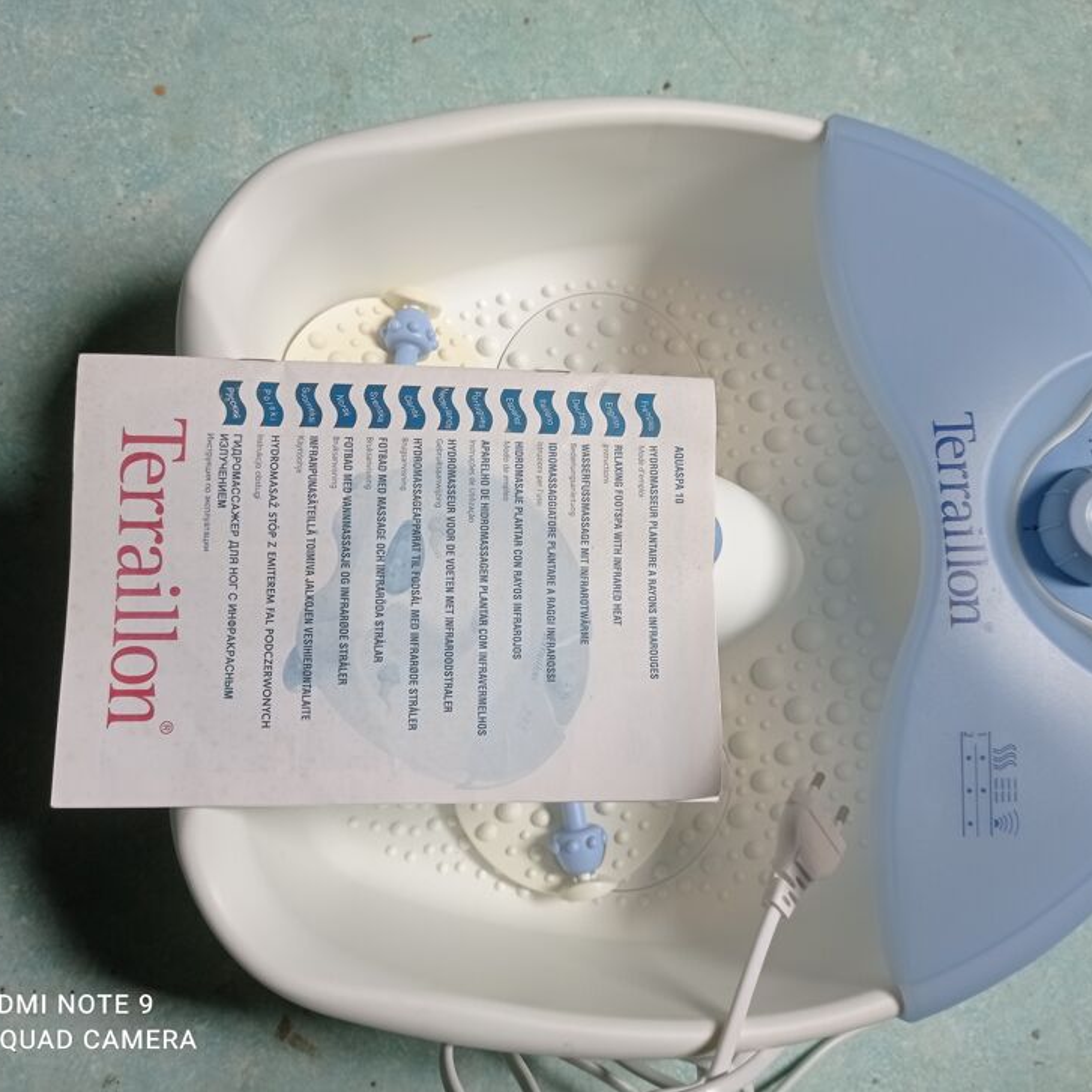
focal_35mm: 34
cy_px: 536
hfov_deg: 48.4
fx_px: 1213
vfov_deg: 48.4
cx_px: 586
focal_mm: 4.74
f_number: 1.79
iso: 114
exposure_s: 1/100
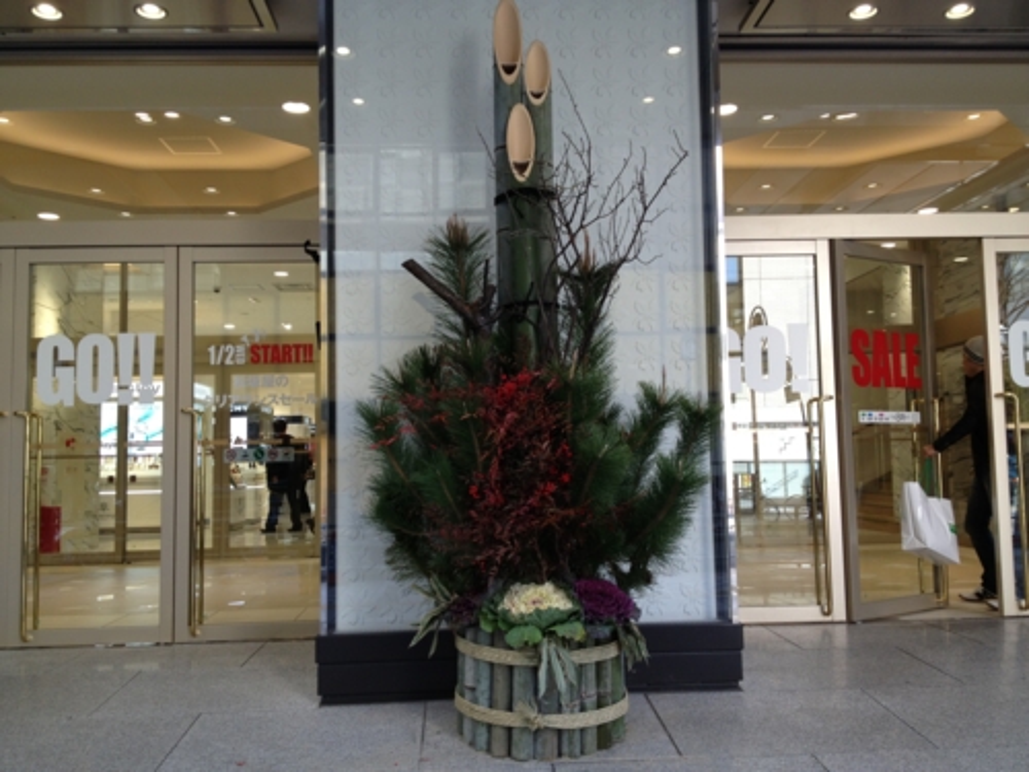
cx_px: 514
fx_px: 1040
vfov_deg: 40.7
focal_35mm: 35
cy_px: 386
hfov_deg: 52.6
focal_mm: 4.28
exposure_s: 1/121
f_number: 2.4
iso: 50
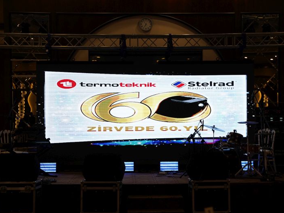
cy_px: 108
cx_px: 152
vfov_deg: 19.1
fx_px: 632
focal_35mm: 77
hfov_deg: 25.3
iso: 2000
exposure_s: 1/1000
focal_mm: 70
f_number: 2.8
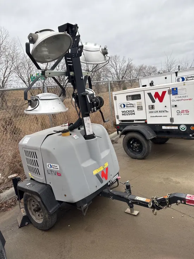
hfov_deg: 53.1
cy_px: 130
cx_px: 97
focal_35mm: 26
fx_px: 194
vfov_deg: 67.3
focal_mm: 5.96
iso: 50
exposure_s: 1/687
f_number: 1.6
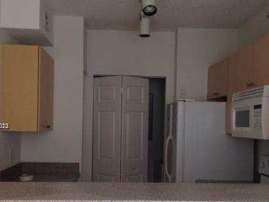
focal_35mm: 54
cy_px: 127
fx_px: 420
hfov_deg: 35.5
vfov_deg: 26.9
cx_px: 126
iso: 50
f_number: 2.4
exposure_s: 1/30
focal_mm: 4.28
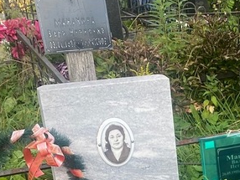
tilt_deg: -29.8
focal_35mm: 93
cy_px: 299
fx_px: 645
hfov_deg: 19.8
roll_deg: -2.3
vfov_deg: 14.4
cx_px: 291
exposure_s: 1/141
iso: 32
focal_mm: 4.25
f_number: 1.8
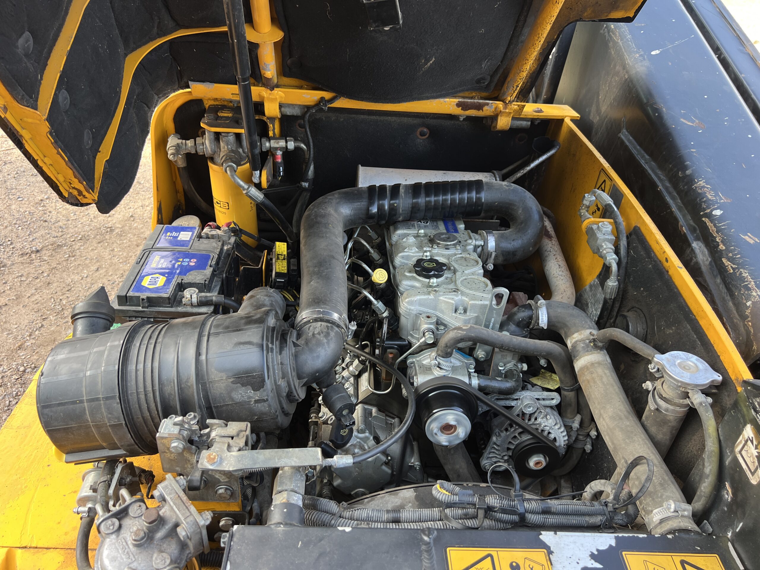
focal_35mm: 26
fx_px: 571
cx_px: 380
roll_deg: -3.0
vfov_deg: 53.1
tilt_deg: -36.3
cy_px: 285
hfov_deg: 67.3
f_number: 1.5
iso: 50
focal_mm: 5.7
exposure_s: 1/121
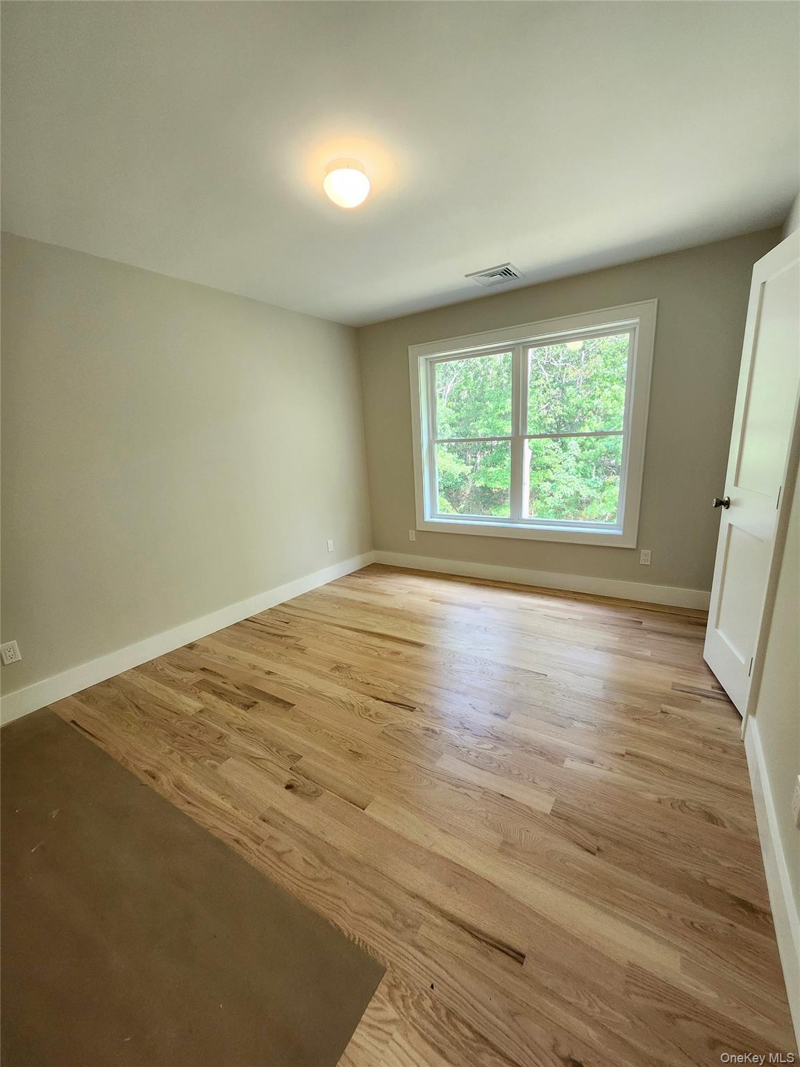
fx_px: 401
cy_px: 534
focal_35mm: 13
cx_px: 400
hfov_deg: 89.9
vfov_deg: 106.2
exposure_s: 1/60
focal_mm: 1.74
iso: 125
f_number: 2.2
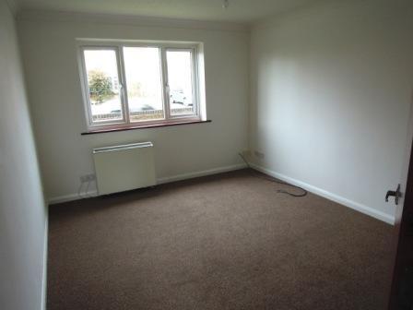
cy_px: 155
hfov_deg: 71.6
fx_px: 286
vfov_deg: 56.8
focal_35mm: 24
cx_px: 206
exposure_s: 1/30
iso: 220
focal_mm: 4.3
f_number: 2.8
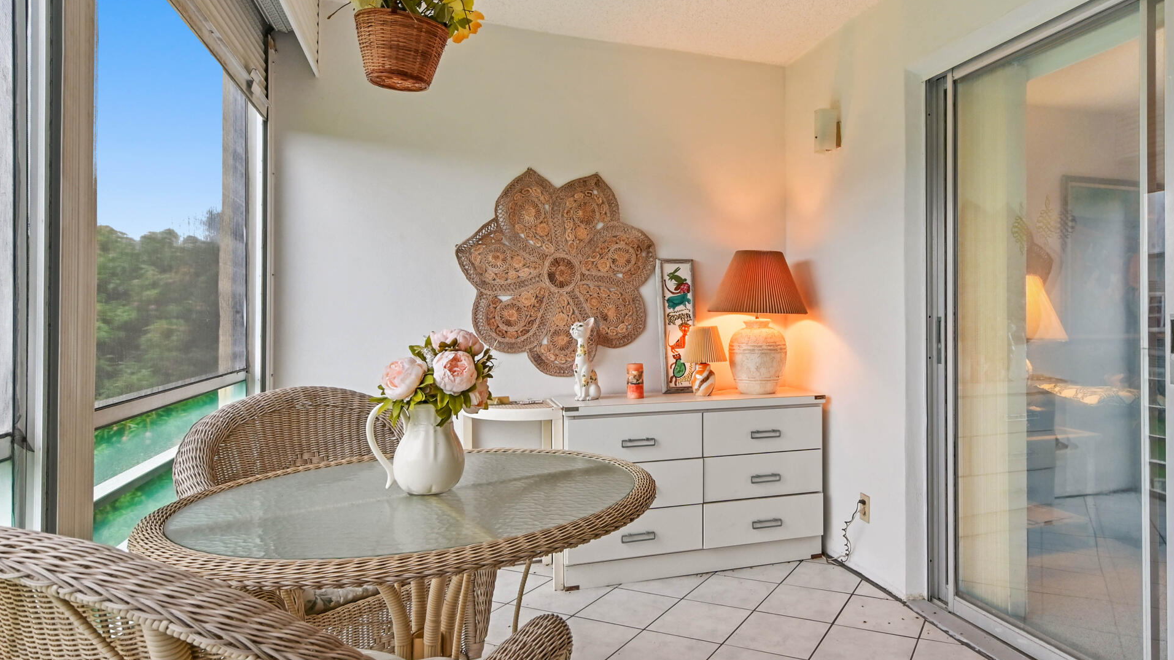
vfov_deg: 49.5
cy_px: 334
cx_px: 728
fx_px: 716
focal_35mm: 23
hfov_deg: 77.4
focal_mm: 14
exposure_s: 1/13
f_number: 9
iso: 400
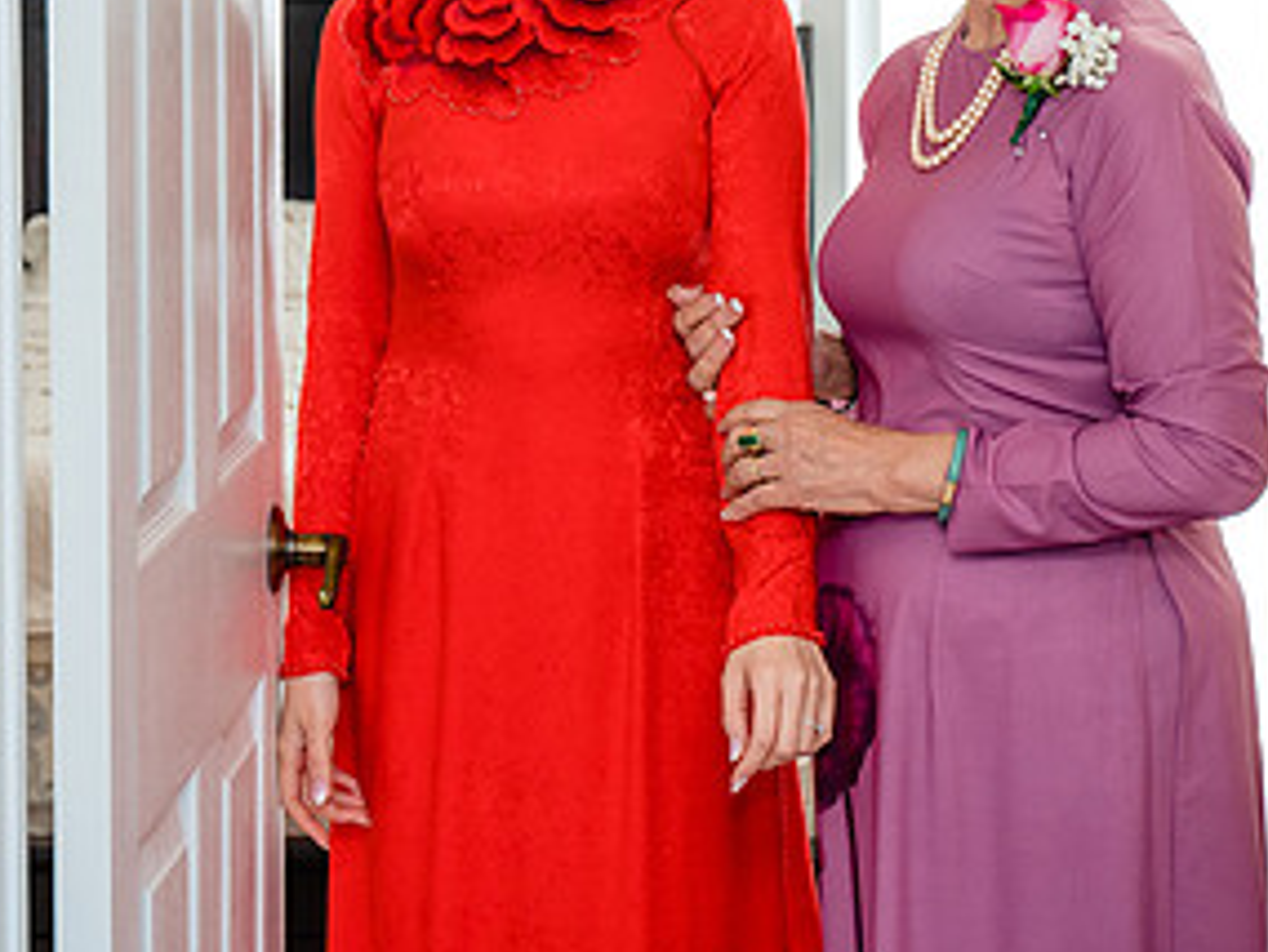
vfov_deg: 12.8
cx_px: 513
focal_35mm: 115
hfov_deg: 17.1
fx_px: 4214
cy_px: 165
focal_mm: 48
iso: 1000
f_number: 4
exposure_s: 1/160
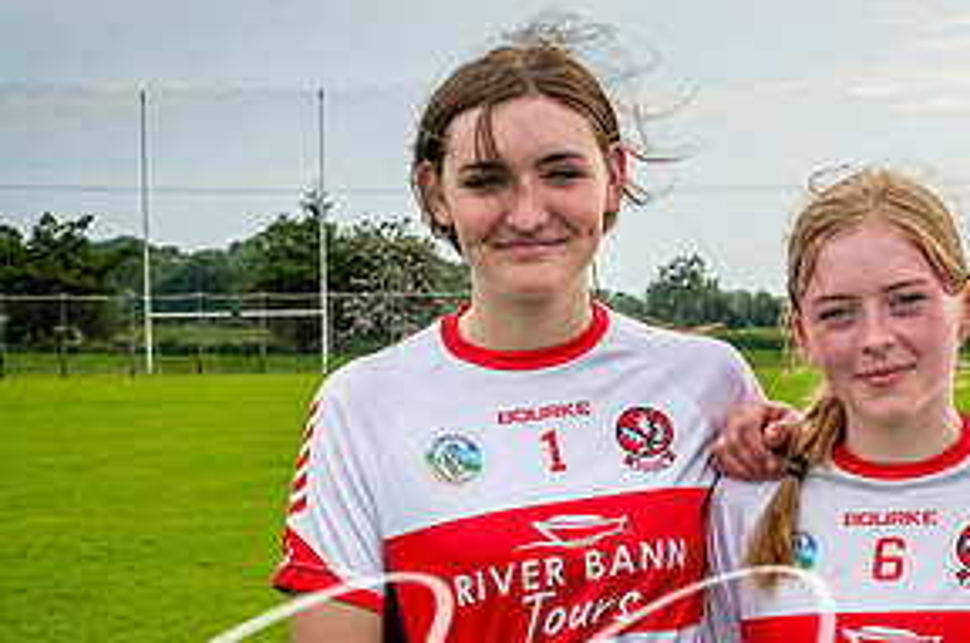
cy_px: 427
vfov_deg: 10.5
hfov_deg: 15.6
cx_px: 842
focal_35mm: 130
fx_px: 3497
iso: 100
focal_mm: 55
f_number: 8
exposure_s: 1/100
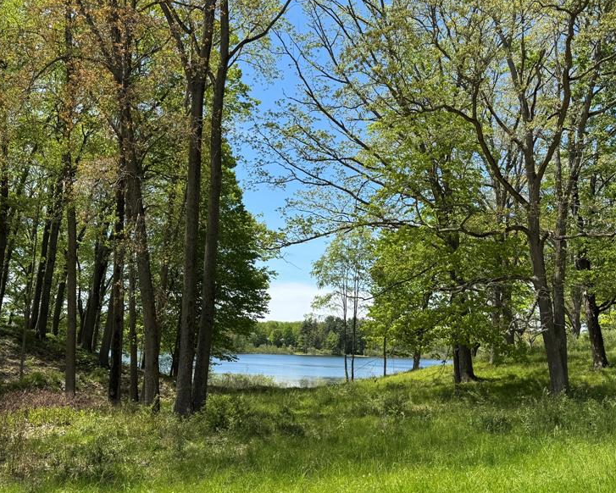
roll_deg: -2.0
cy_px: 246
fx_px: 602
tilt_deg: +9.5
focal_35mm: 33
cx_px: 344
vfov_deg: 44.6
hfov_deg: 54.1
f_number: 1.78
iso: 80
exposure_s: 1/2415
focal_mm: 6.76
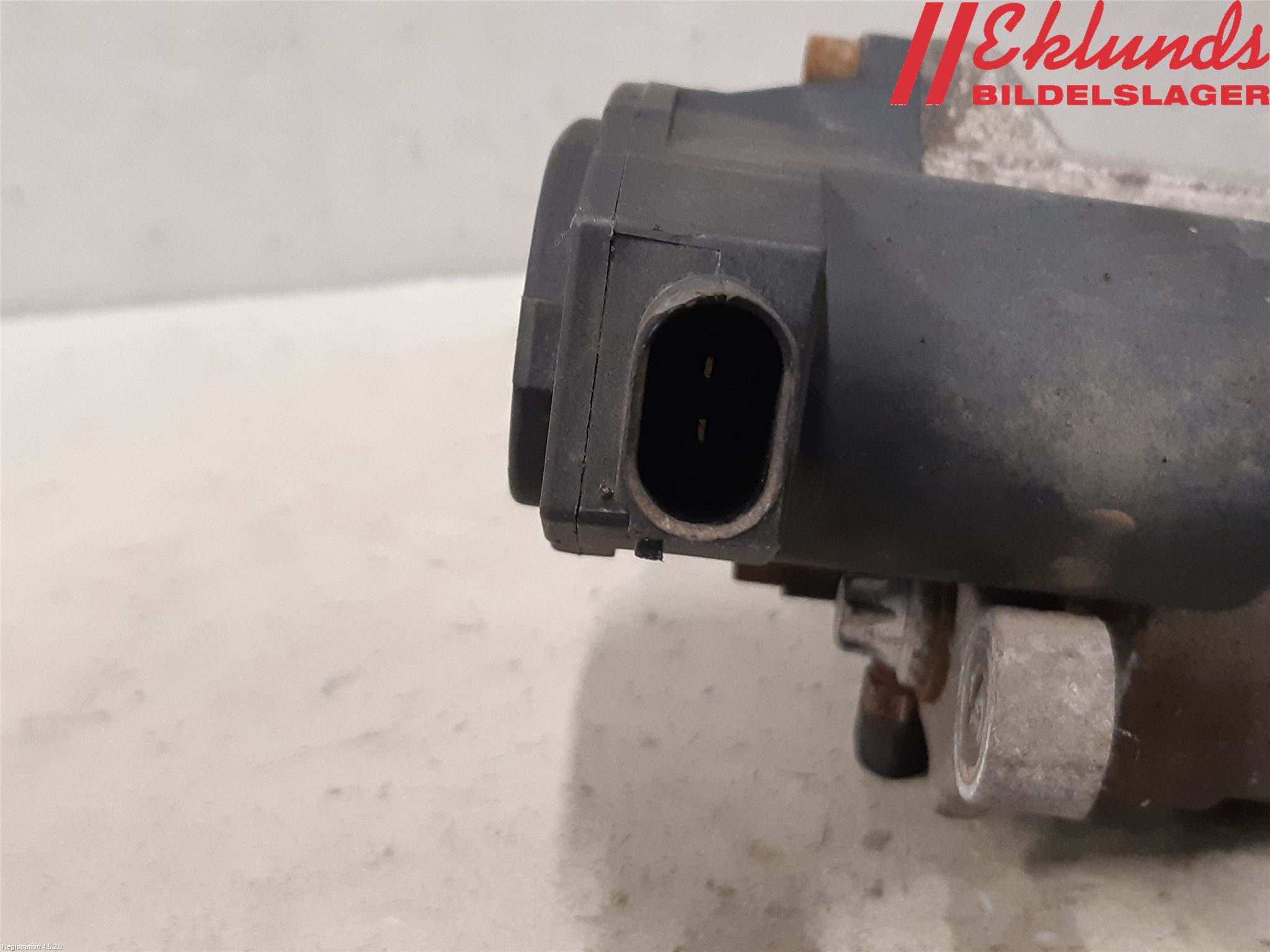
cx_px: 635
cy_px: 476
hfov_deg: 67.3
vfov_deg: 53.1
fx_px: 954
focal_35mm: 26
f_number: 1.7
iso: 250
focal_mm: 3.93
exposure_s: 1/50
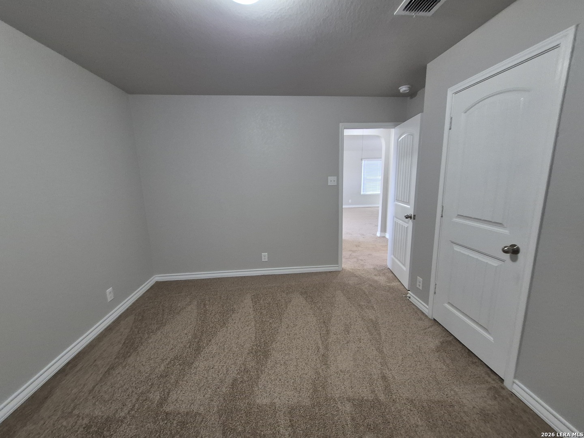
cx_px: 292
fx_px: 219
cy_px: 219
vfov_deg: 89.9
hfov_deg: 106.2
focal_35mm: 13
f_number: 2.2
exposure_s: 1/60
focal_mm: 1.74
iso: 400
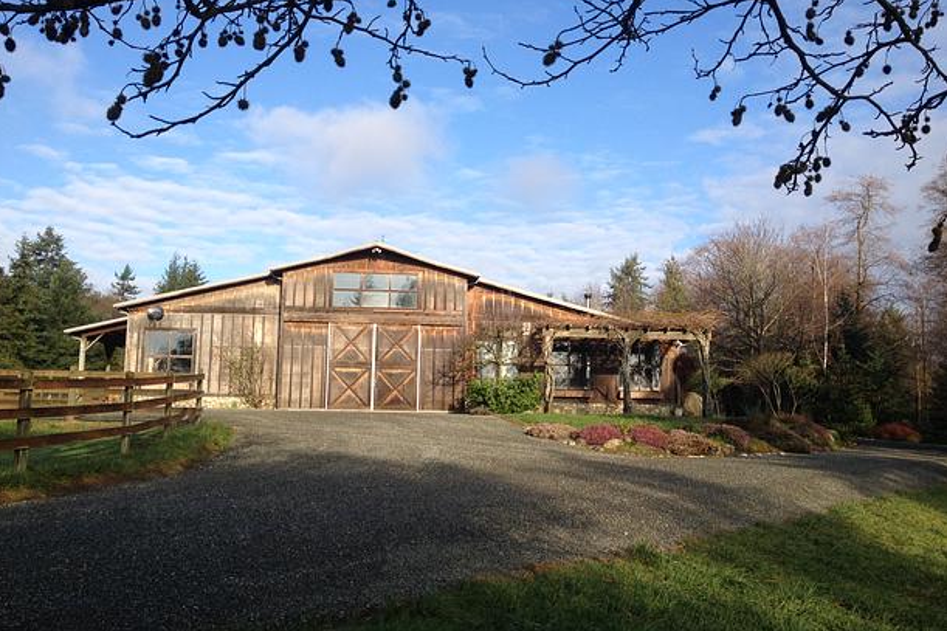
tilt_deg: +5.0
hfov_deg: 51.9
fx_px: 973
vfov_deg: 35.9
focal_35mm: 37
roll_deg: -2.3
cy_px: 300
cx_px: 470
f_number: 2.4
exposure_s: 1/1082
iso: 50
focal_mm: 4.28
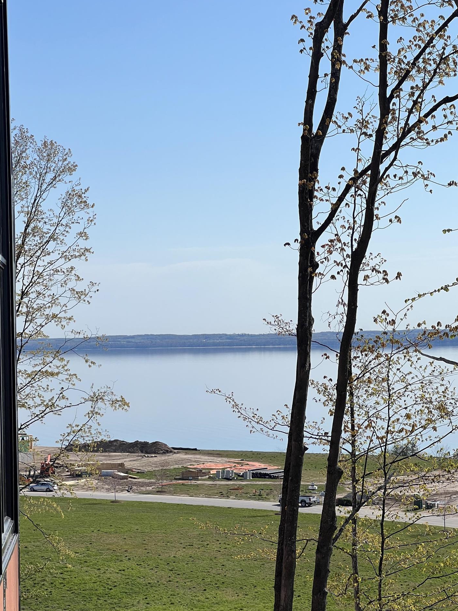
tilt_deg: +0.8
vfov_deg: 20.9
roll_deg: +1.5
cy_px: 339
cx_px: 209
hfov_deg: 15.7
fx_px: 1658
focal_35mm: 94
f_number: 2.8
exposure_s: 1/1292
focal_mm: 9
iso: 32
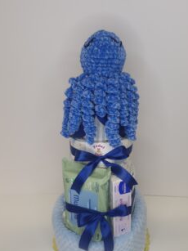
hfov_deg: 46.7
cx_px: 106
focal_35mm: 30
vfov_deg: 59.5
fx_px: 217
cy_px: 150
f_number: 1.8
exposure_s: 1/50
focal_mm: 5.54
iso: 50
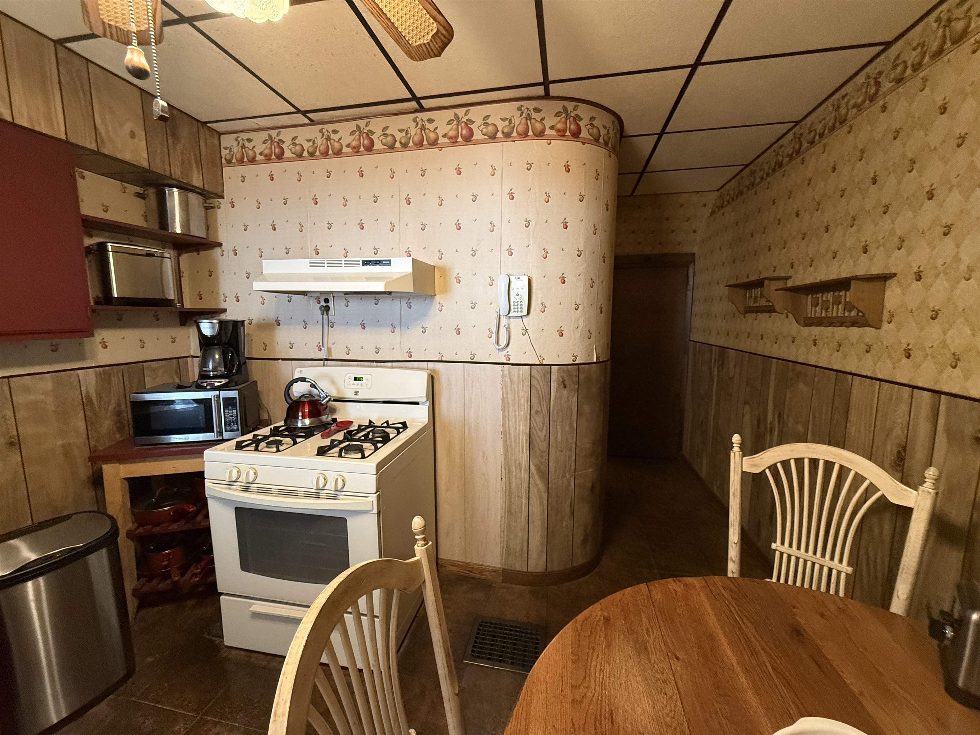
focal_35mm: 14
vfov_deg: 85.7
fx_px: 396
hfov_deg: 102.1
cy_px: 368
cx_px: 490
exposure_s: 1/60
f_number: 2.2
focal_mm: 2.22
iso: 320
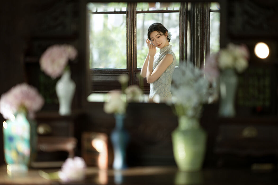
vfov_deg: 16.1
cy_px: 92
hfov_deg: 23.9
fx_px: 656
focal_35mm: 85
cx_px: 139
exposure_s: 1/160
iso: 200
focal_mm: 85
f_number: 1.4
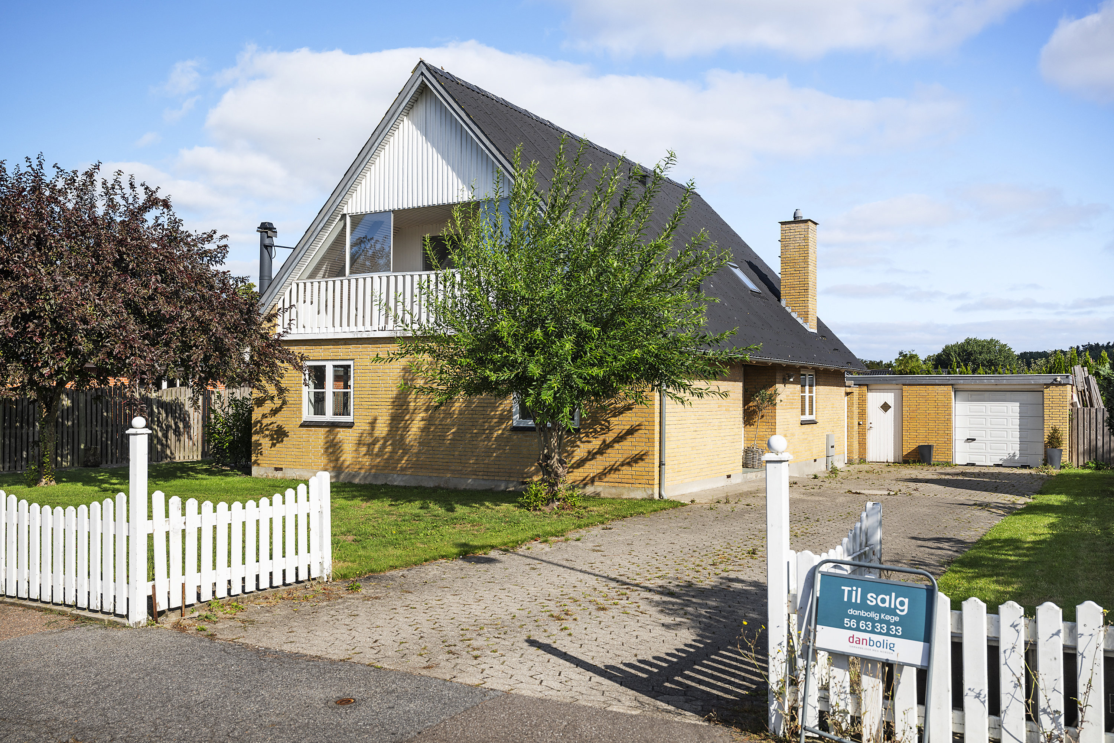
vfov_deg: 40.5
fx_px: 1006
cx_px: 557
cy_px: 372
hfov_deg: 58.0
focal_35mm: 32
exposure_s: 1/100
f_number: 5.6
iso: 100
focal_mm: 32.5
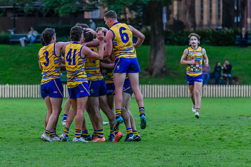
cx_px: 103
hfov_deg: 5.5
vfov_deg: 3.7
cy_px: 106
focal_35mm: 374
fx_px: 2610
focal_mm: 240
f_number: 5.3
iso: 10000
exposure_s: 1/1250
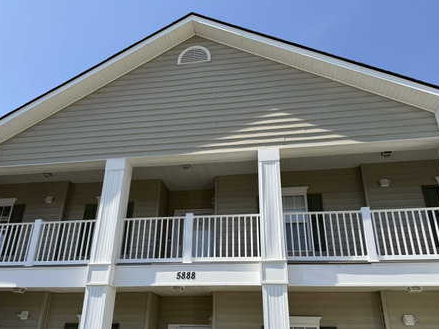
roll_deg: -1.3
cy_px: 191
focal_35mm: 28
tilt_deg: +23.7
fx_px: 355
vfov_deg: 49.5
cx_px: 211
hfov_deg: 63.4
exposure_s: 1/4167
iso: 80
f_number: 1.78
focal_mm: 6.76
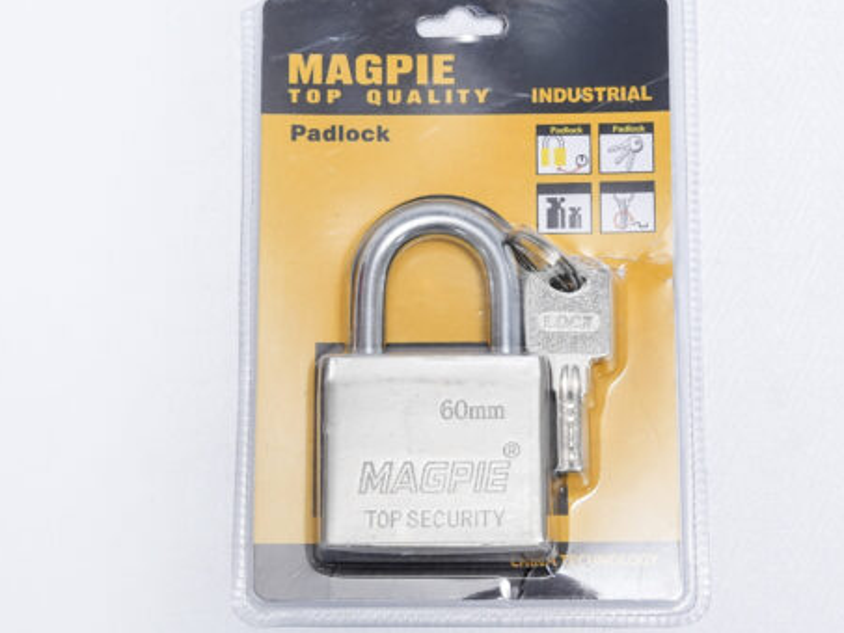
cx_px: 475
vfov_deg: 14.2
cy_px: 253
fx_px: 2536
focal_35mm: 104
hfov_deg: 18.9
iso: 3200
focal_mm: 70
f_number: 9
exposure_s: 1/200
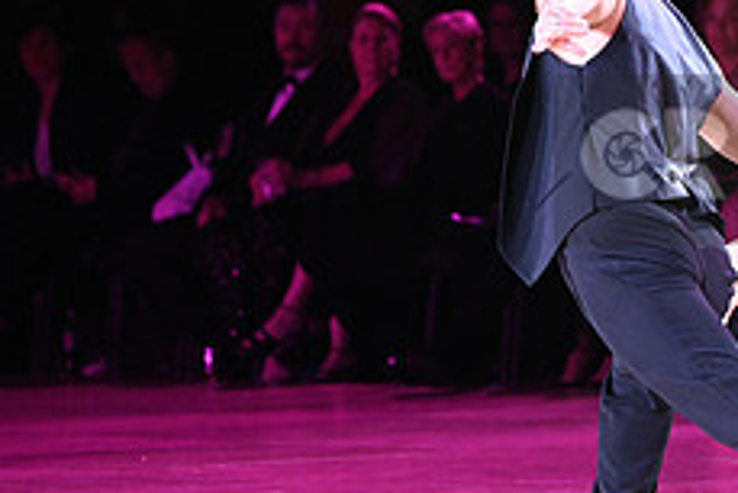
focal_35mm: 455
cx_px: 906
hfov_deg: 4.5
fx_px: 9333
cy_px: 160
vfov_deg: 3.0
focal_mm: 180
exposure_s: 1/320
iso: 3200
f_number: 4.8
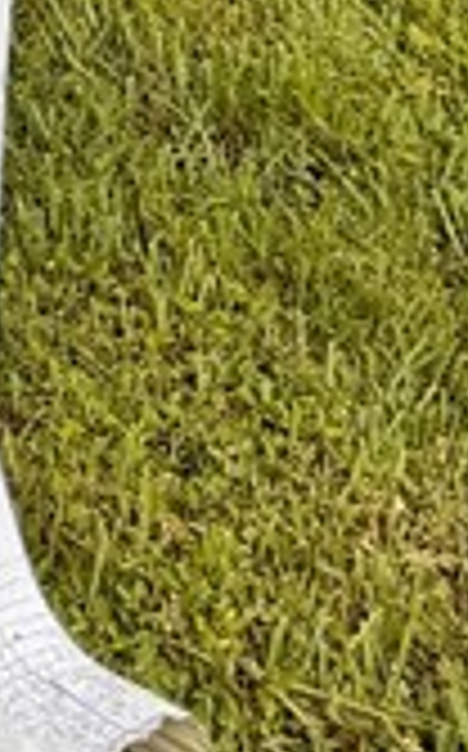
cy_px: -1355
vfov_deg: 10.4
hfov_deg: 7.6
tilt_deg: -4.6
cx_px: -788
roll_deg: -0.4
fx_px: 3192
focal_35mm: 156
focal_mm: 6.76
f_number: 1.78
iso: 80
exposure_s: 1/1131
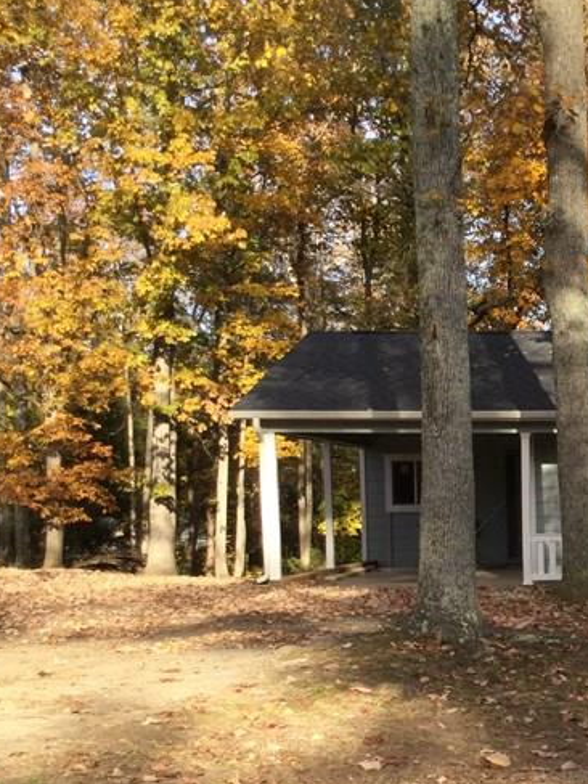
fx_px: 1472
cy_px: 559
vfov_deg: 29.5
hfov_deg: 20.7
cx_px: 750
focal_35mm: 65
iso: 25
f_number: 2.4
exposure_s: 1/344
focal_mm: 3.3
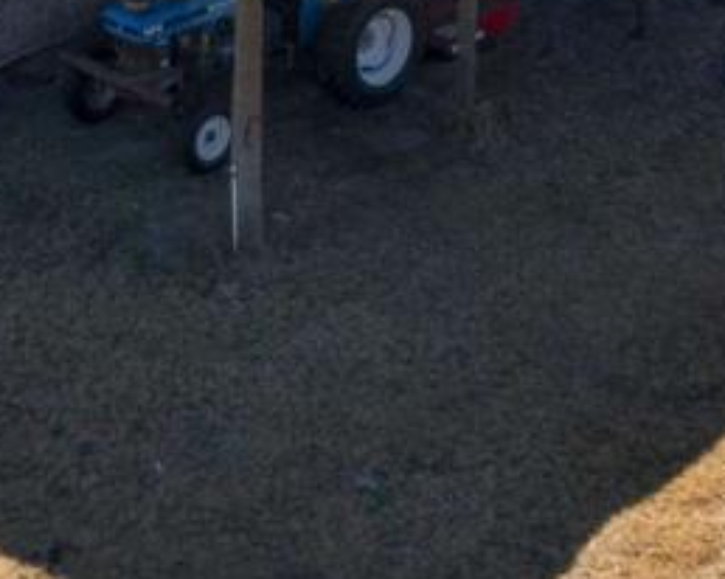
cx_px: 228
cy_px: 46
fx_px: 2058
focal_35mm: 96
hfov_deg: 19.9
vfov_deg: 15.8
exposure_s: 1/1500
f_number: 2.8
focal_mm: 8.38
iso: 150
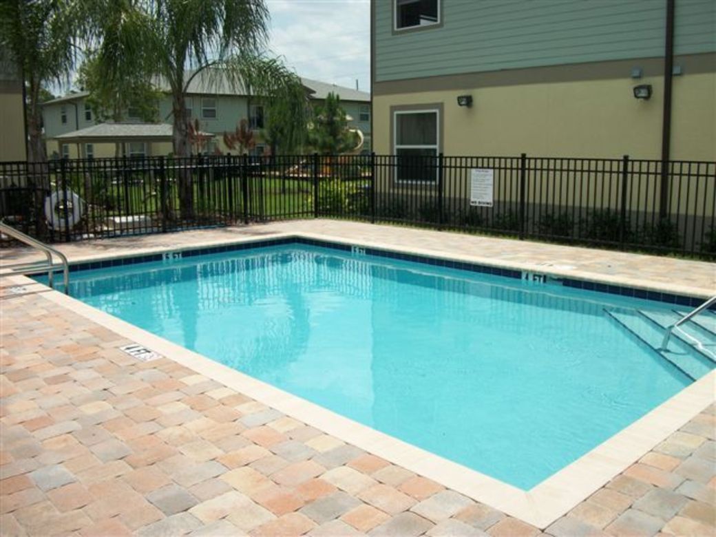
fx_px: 662
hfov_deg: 56.8
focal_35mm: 32
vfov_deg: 44.2
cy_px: 268
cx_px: 358
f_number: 8.8
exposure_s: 1/320
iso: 80
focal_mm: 5.7
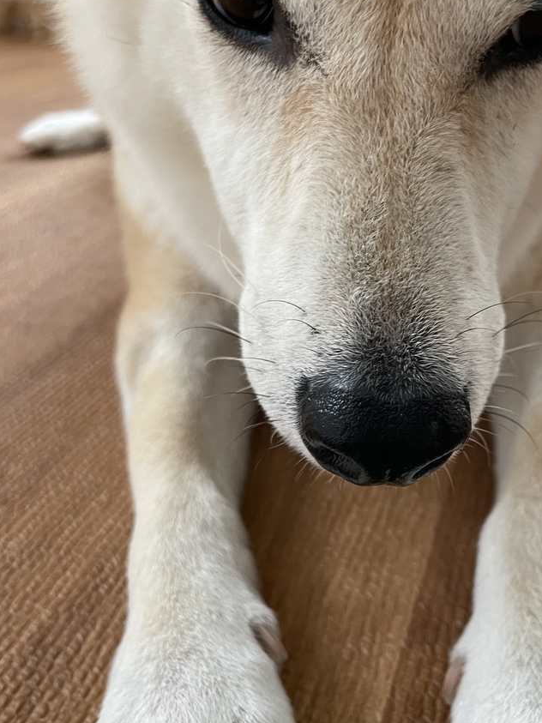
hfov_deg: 38.3
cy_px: 395
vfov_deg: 50.1
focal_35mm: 37
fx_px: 773
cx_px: 356
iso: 125
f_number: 1.6
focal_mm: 4.2
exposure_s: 1/96
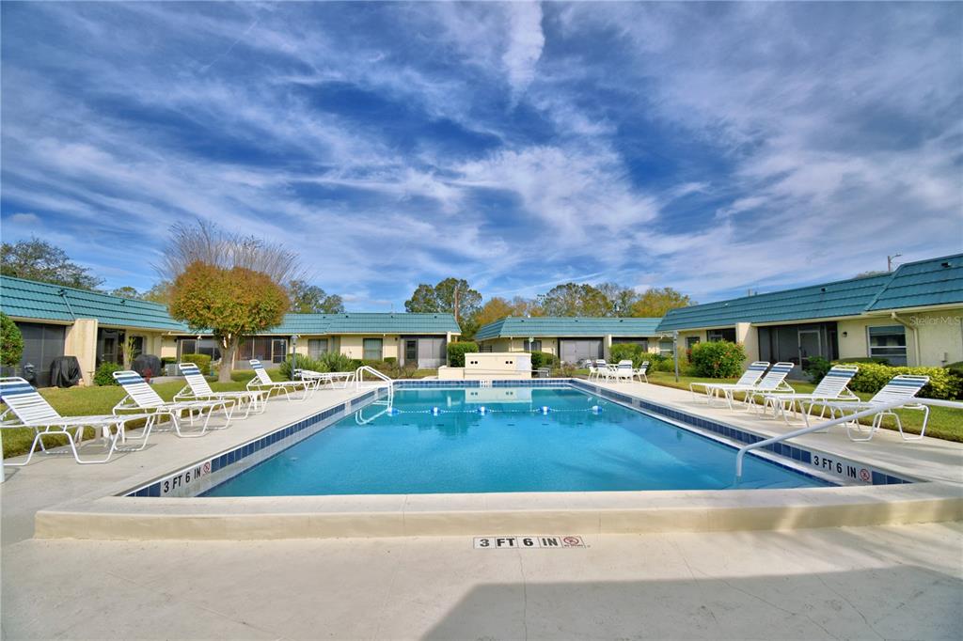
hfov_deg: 100.4
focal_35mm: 15
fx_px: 401
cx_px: 482
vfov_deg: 77.3
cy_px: 320
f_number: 4.5
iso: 100
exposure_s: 1/2000
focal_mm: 10
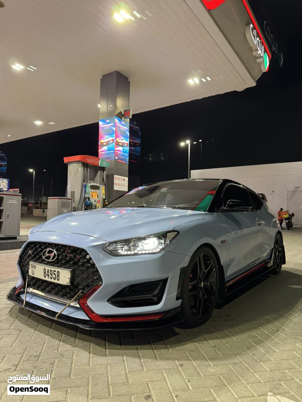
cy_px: 201
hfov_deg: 56.8
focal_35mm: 24
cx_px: 151
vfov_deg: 71.6
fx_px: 279
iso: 320
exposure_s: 1/60
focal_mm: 6.76
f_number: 1.78
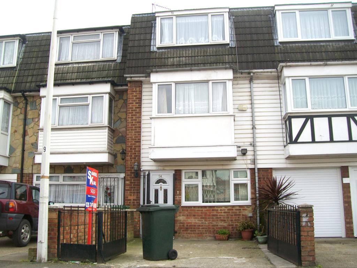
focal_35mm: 34
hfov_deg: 54.0
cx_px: 178
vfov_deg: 41.8
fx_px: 351
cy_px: 134
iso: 64
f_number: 2.7
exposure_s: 1/400
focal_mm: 6.1
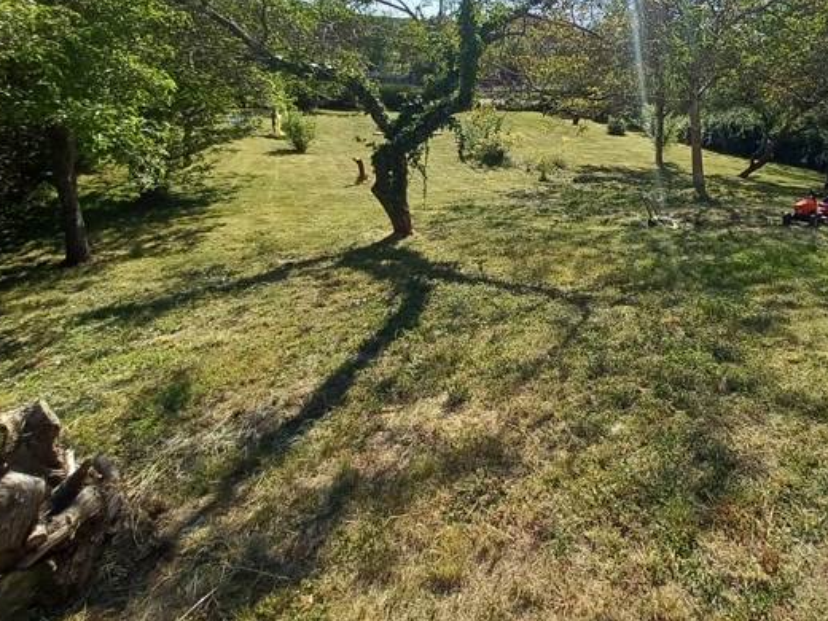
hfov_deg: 79.6
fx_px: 478
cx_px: 537
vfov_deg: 63.4
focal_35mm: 20
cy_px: 183
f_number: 2.2
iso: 50
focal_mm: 1.13
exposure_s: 1/679
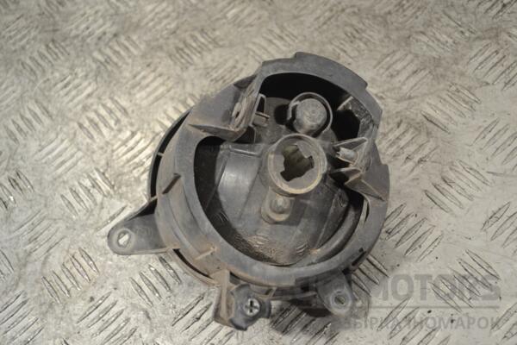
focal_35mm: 44
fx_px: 625
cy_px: 172
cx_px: 258
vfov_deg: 30.8
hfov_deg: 45.0
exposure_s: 1/30
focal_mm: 29
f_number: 4.5
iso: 125
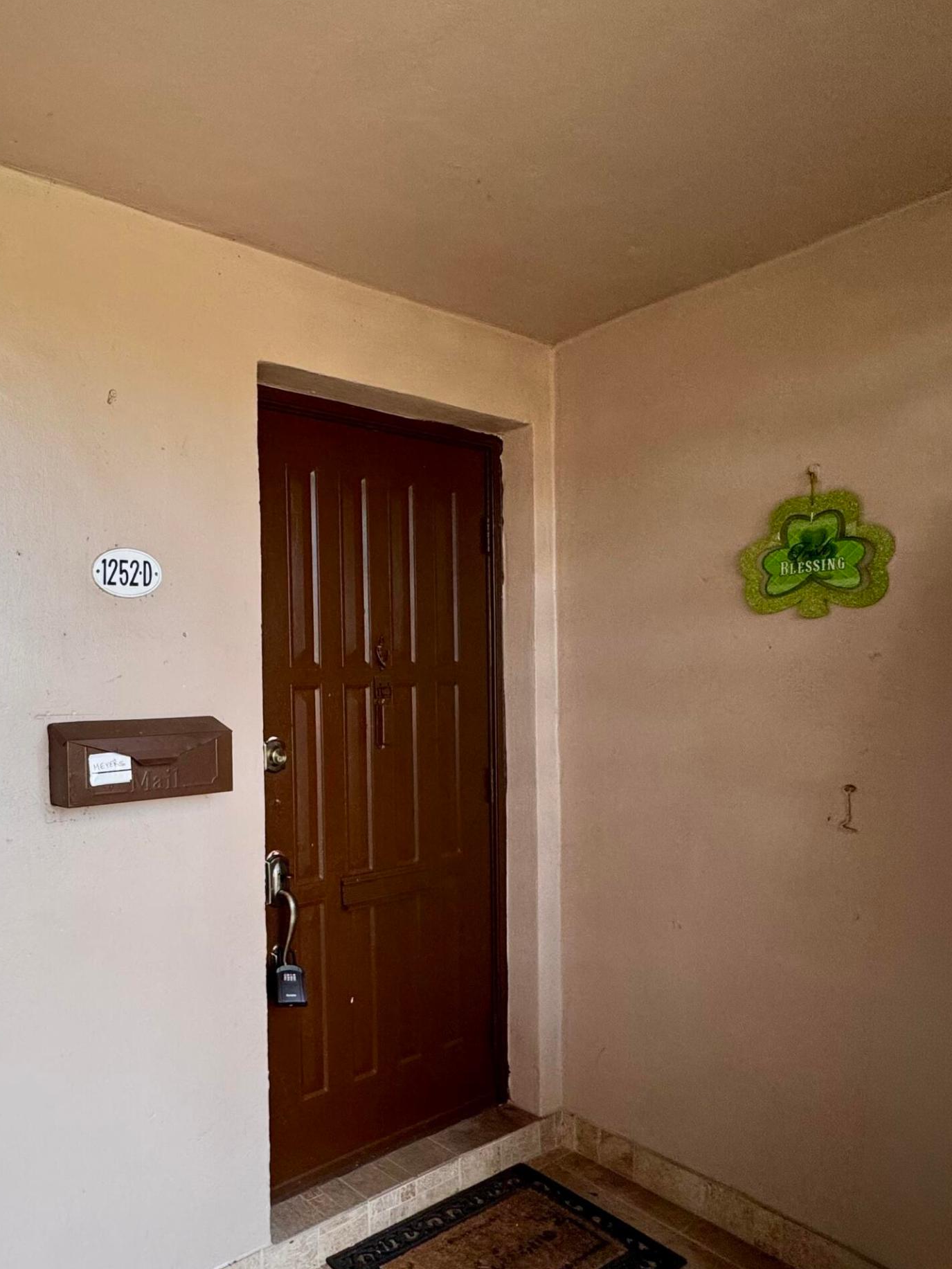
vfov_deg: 76.1
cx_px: 147
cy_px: 704
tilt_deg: -1.2
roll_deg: +1.3
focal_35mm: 22
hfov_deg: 55.3
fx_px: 807
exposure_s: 1/120
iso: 200
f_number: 2.2
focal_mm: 2.22
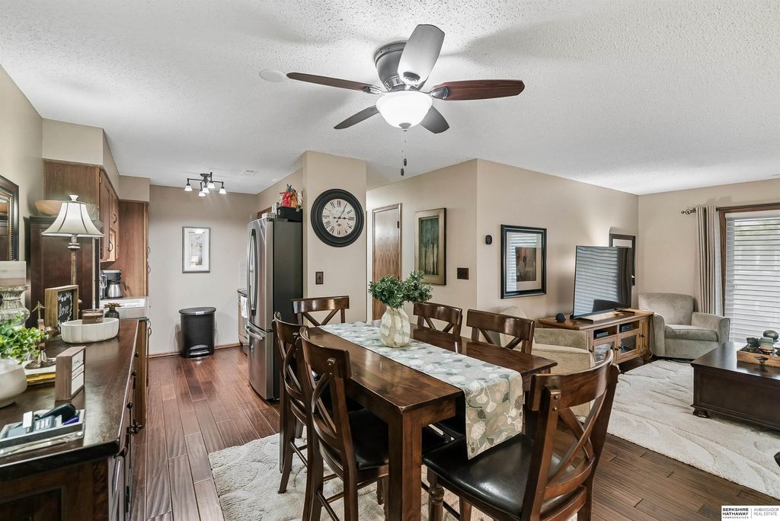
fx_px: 347
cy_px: 260
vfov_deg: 73.8
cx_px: 390
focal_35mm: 16
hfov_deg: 96.7
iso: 400
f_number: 6.3
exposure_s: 1/2
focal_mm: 16
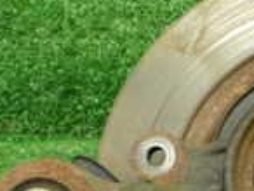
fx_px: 904
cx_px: 301
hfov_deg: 15.4
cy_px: 198
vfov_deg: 11.9
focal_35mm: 123
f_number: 2.3
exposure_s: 1/100
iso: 800
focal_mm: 5.4
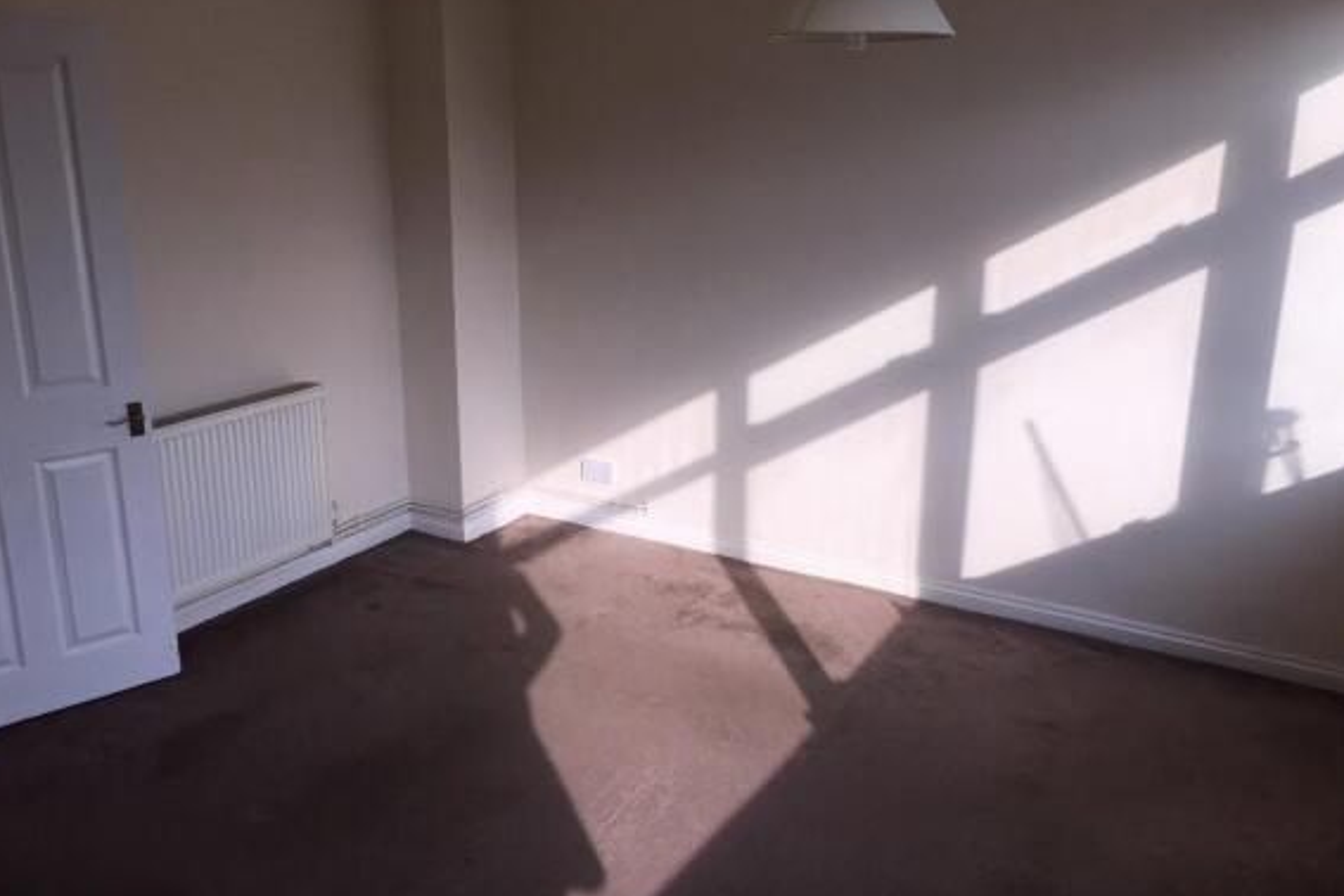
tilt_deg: -15.3
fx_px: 1157
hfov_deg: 60.3
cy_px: 449
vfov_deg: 42.3
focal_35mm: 31
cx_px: 663
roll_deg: -0.8
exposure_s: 1/1276
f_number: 2.2
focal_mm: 4.15
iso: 50
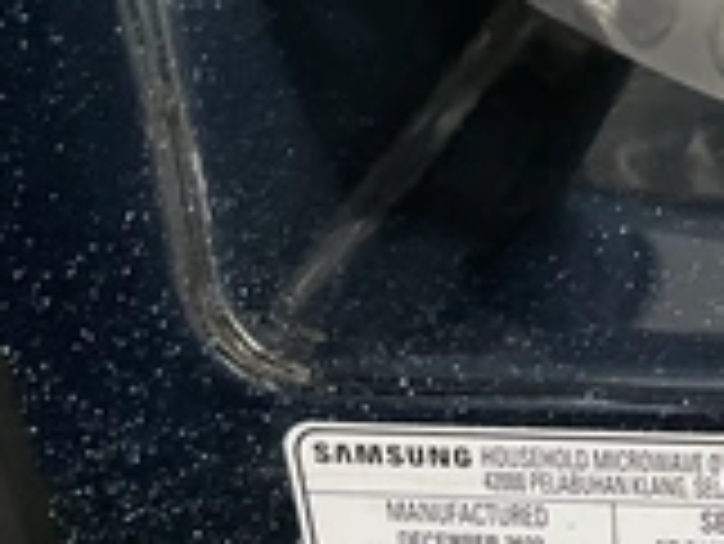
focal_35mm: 72
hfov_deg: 24.4
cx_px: 872
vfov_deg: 20.1
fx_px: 1507
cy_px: 495
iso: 500
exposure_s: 1/30
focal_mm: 3
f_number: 1.8
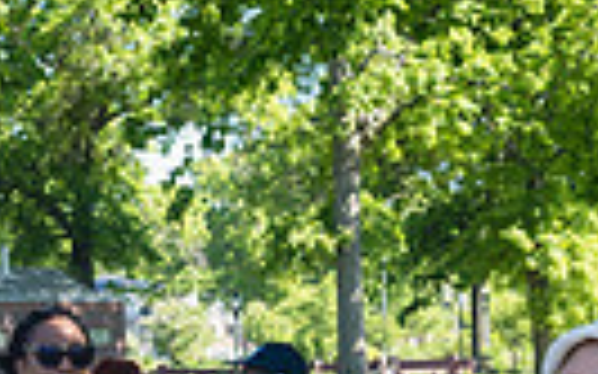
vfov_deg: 8.3
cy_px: 525
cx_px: 72
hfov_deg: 13.3
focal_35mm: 156
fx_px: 2541
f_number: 4.5
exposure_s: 1/320
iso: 200
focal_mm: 35
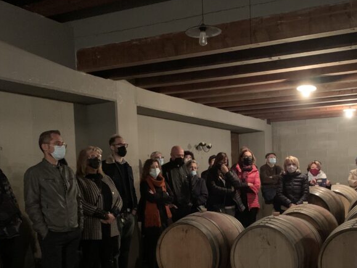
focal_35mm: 46
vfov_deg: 30.8
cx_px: 221
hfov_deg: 41.0
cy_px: 208
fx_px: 474
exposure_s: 1/17
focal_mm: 4.25
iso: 1600
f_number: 1.8
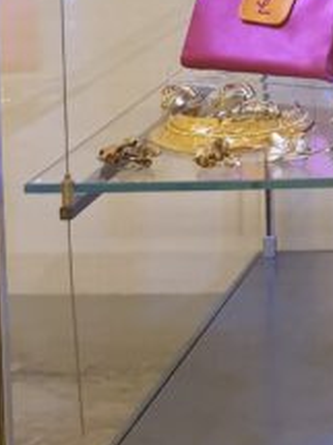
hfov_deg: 11.2
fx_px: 1592
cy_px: -195
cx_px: 589
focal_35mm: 124
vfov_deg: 14.9
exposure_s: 1/50
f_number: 2.4
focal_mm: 4.3
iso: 320
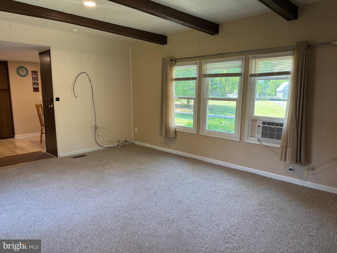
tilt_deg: -9.4
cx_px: 168
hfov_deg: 71.6
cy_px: 126
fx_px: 234
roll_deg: -0.5
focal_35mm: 24
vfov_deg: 56.8
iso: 125
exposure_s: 1/120
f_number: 1.78
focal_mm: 6.76
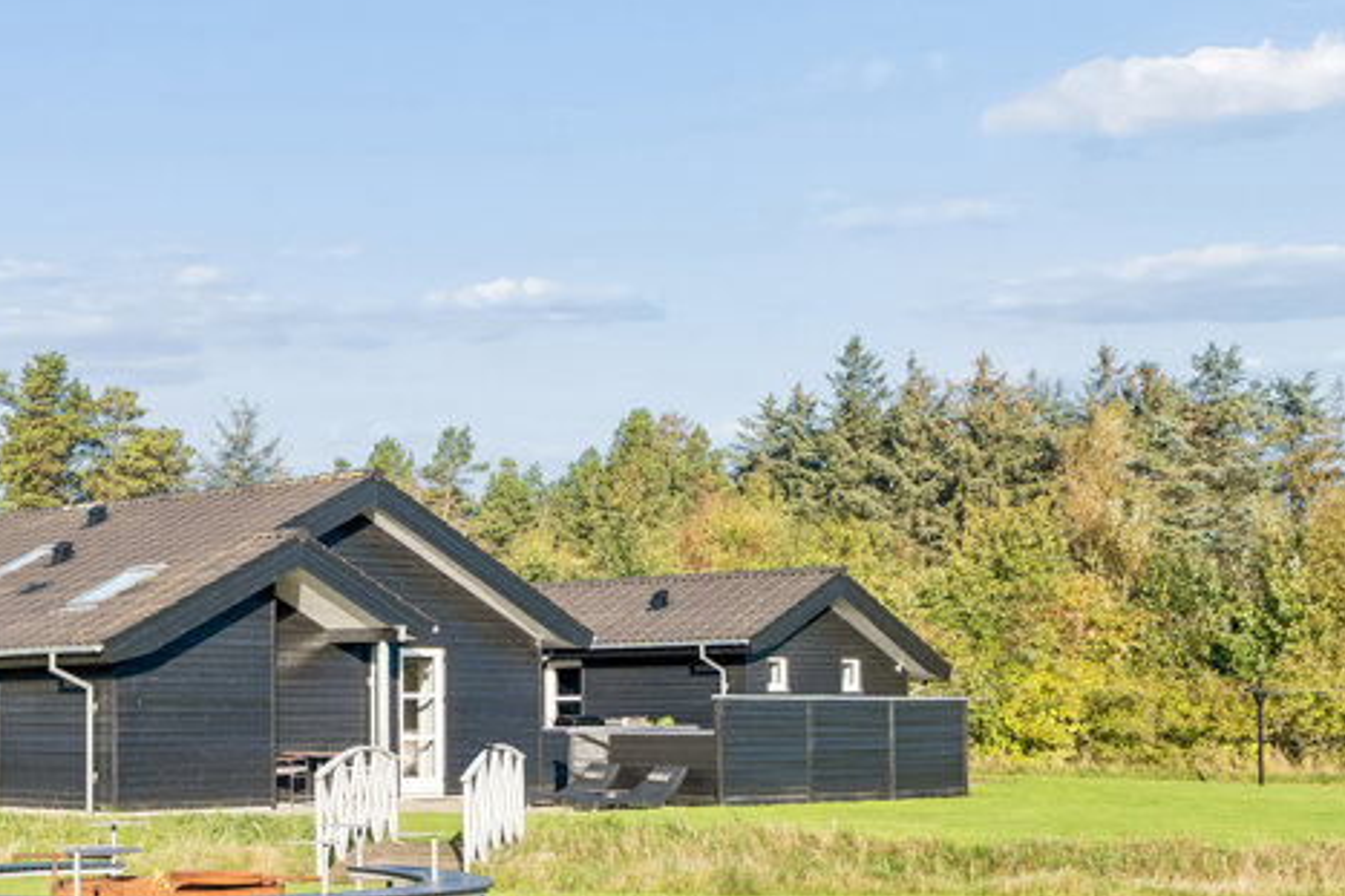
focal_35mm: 60
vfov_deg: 22.6
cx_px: 343
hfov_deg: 32.8
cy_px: 560
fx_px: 2241
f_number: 5.6
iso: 200
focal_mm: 35
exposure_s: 1/500
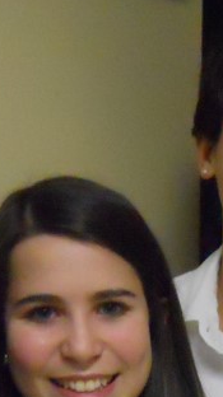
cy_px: 541
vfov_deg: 14.5
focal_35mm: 141
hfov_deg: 8.6
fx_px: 1485
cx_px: 205
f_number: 2.7
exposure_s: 1/100
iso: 800
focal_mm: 5
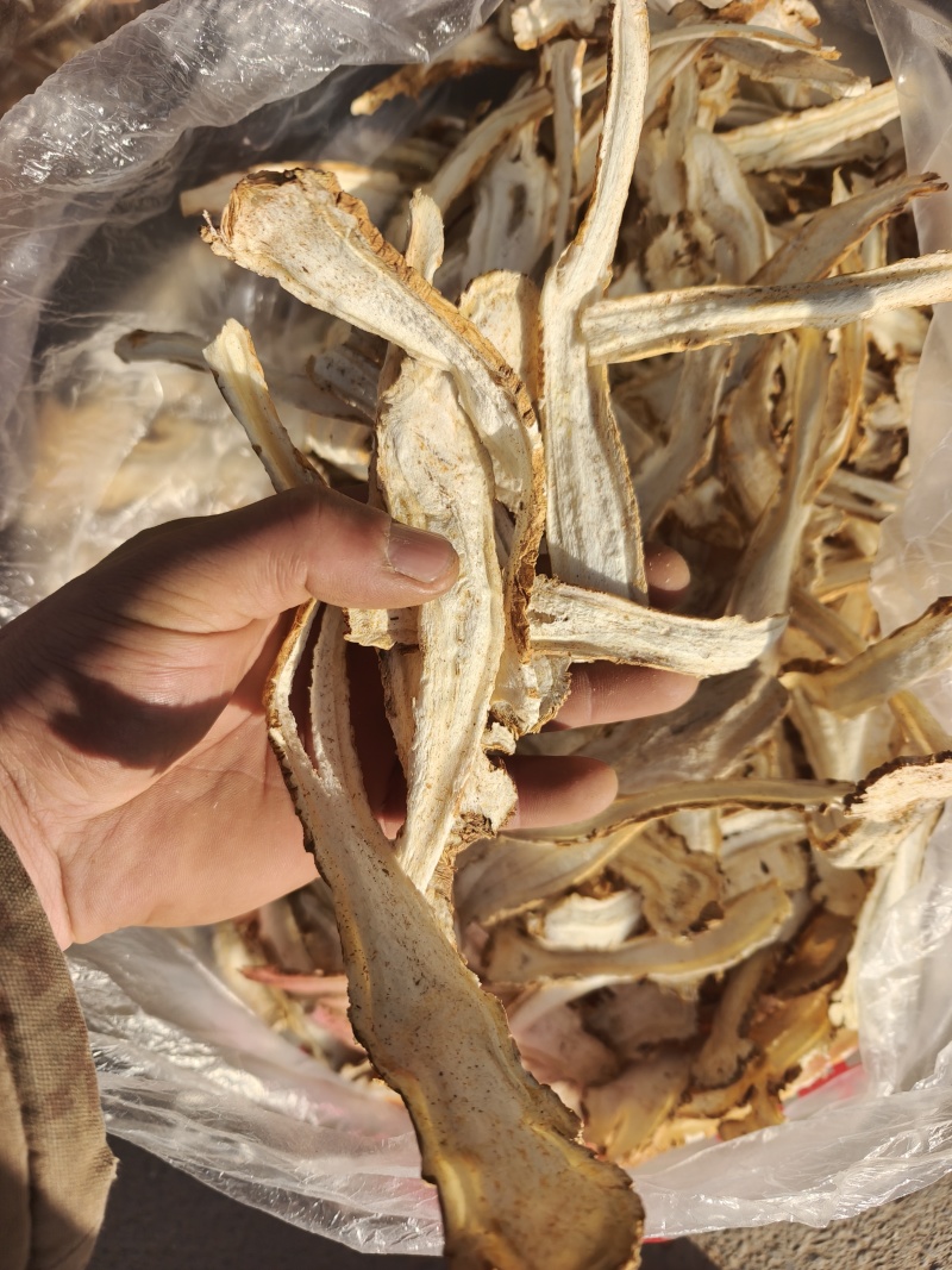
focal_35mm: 23
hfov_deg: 58.9
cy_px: 635
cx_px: 476
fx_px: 844
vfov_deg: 73.9
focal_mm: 6.06
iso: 50
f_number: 1.6
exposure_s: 1/2109
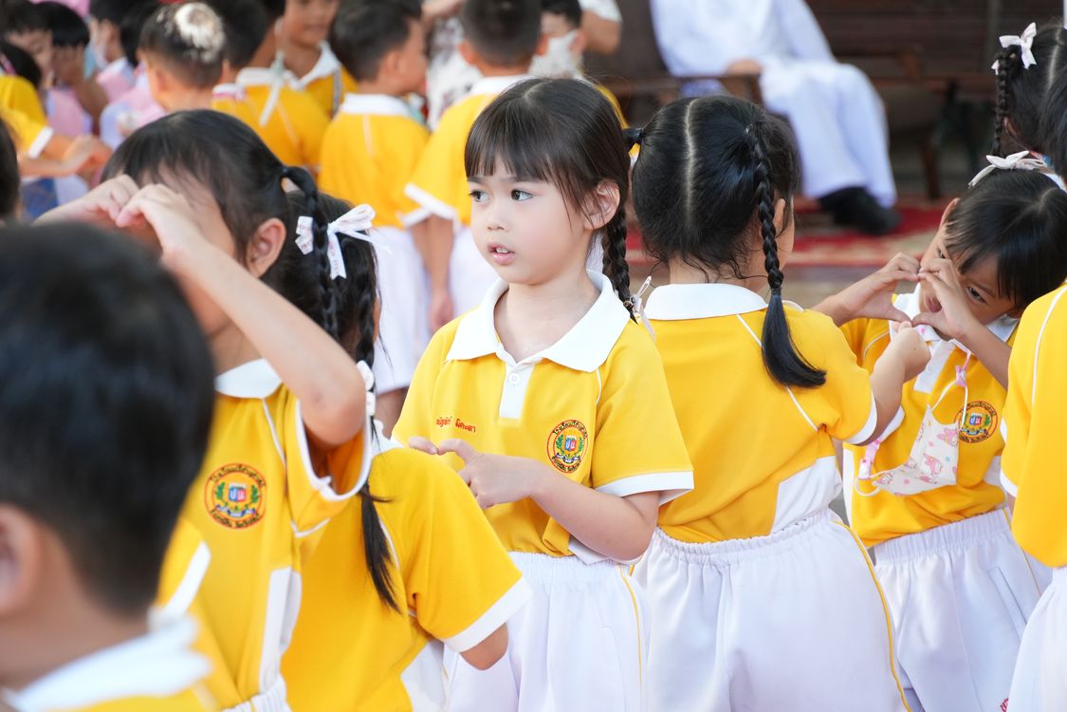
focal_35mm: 154
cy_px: 356
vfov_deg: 8.9
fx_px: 4579
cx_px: 534
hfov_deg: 13.3
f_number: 5.6
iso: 1250
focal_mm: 103
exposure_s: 1/125
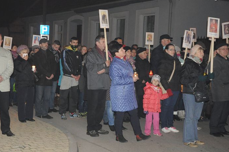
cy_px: 77
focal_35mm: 55
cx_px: 91
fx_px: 350
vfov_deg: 24.6
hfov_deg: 36.1
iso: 2000
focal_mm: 30
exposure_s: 1/60
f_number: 5
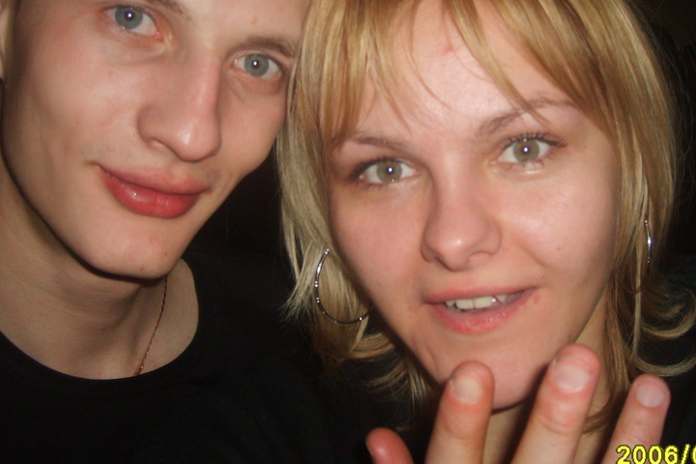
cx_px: 430
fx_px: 909
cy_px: 160
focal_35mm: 47
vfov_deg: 28.5
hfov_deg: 41.6
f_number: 2.8
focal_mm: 5.8
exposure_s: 1/45
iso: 100
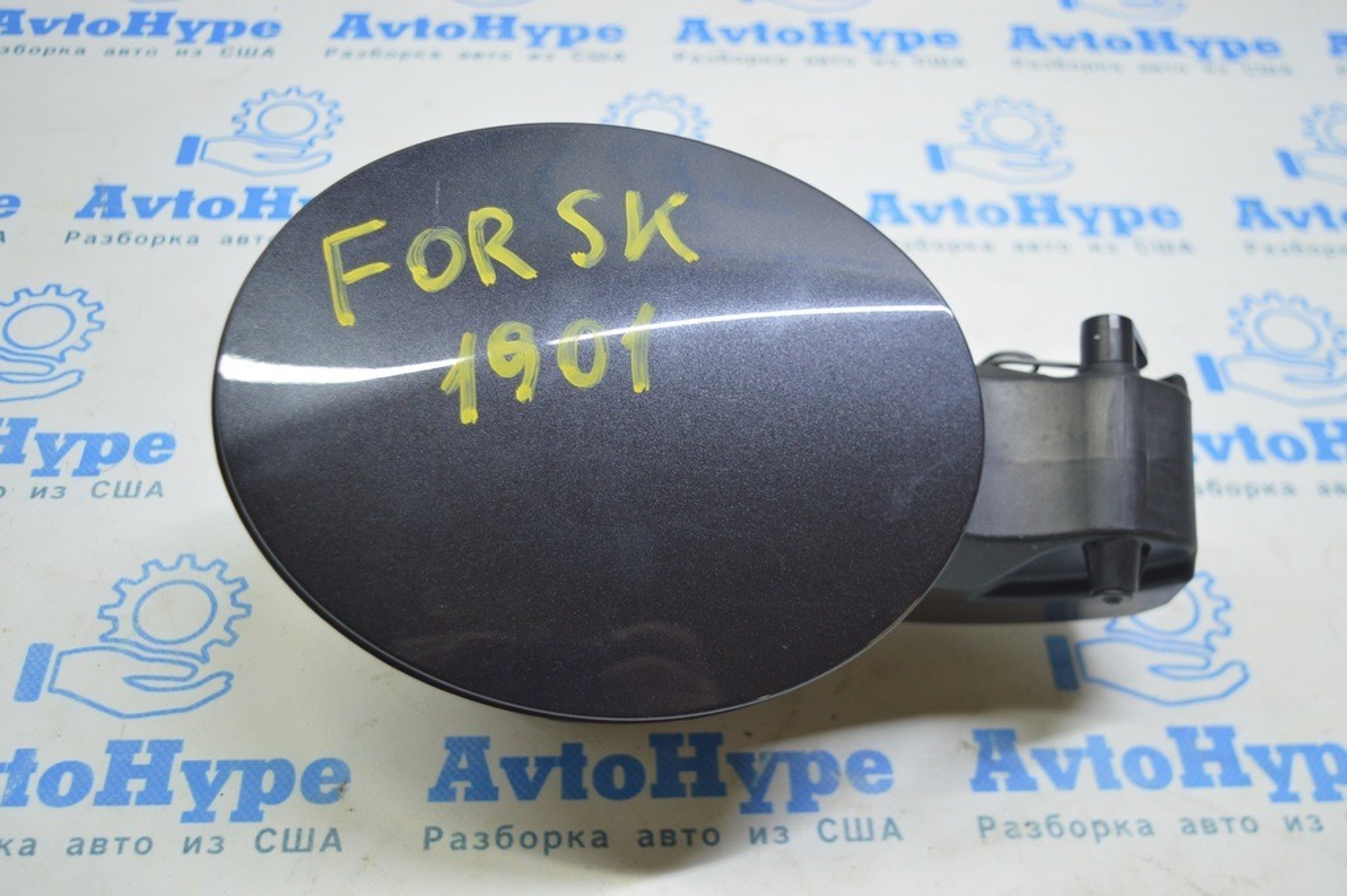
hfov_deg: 46.4
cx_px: 674
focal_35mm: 42
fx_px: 1570
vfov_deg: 31.8
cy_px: 448
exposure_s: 1/40
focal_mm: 28
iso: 400
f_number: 4.2
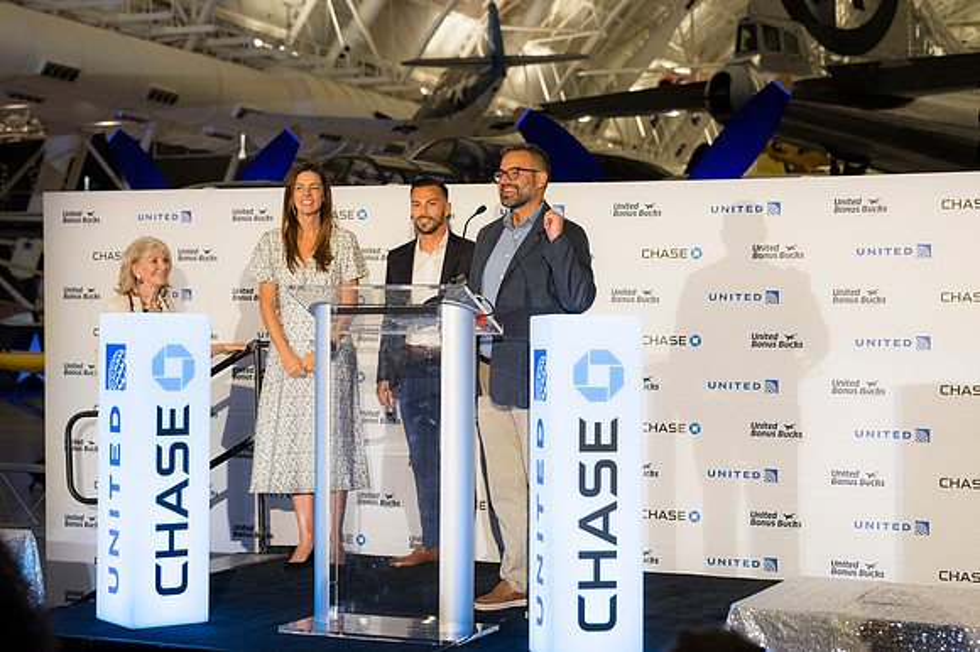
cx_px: 490
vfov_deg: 21.5
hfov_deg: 31.9
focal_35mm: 63
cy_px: 326
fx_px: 1714
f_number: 2.8
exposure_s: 1/200
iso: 1250
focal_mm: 42
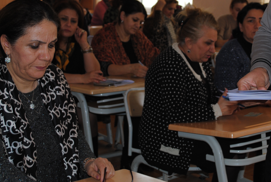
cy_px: 55
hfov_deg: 26.1
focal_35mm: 77
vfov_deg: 17.7
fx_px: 580
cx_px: 180
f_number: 5
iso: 200
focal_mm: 34
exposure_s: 1/60
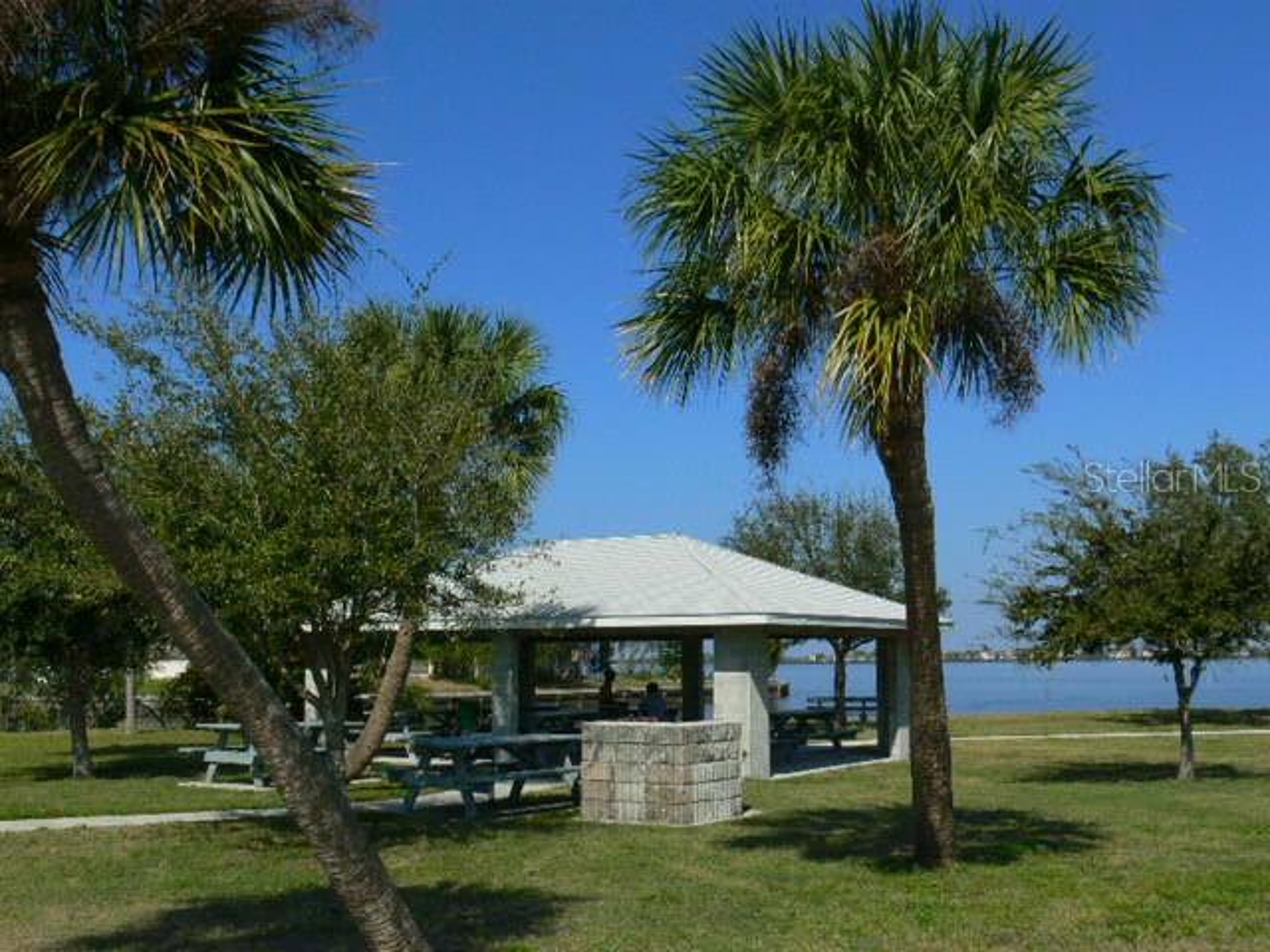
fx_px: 1394
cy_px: 476
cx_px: 635
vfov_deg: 37.7
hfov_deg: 49.0
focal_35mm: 38
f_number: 8
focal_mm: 8
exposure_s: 1/800
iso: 200
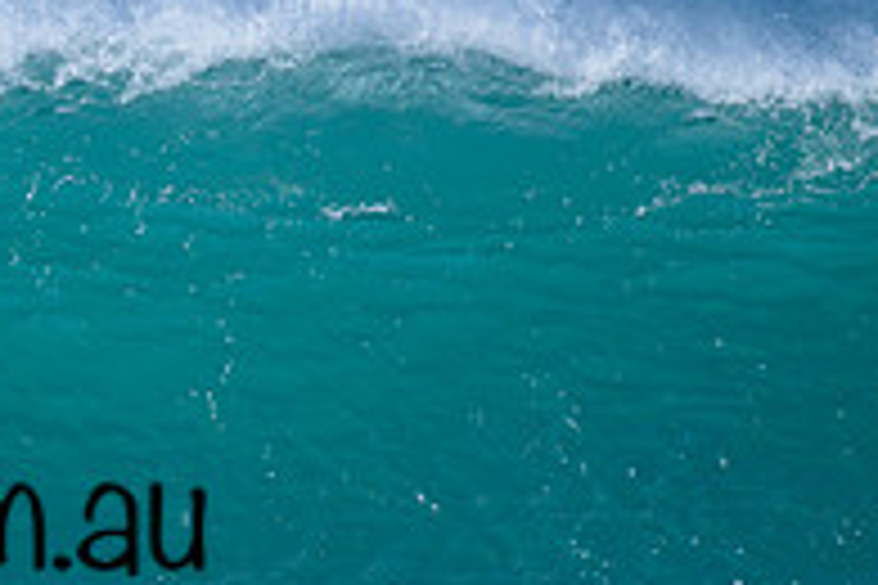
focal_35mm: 1667
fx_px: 40653
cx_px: -270
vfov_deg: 0.8
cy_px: 466
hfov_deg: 1.2
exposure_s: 1/2000
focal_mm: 560
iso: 560
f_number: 8
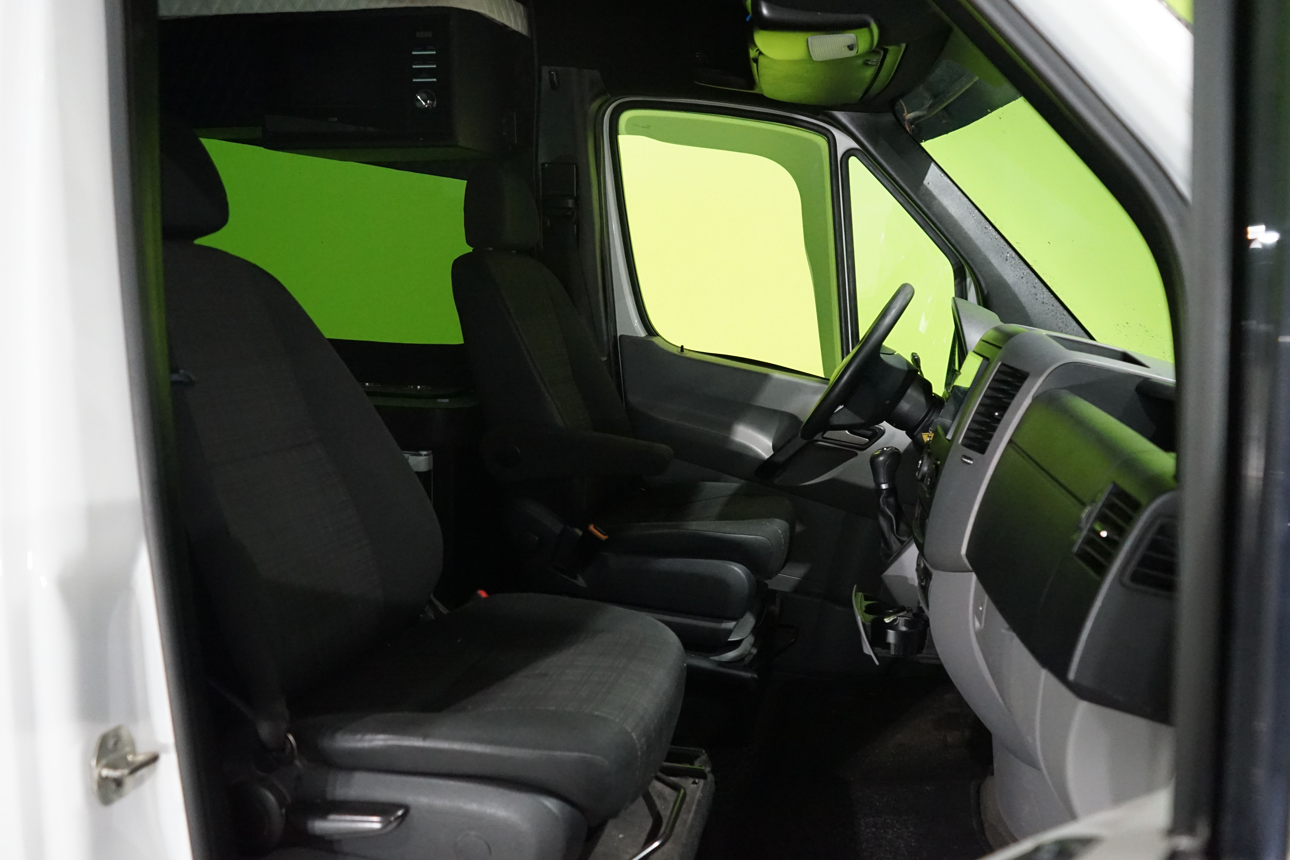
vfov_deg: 46.4
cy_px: 430
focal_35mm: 28
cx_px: 645
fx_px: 1003
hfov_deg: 65.5
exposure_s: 1/125
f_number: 4
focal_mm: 28
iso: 6400
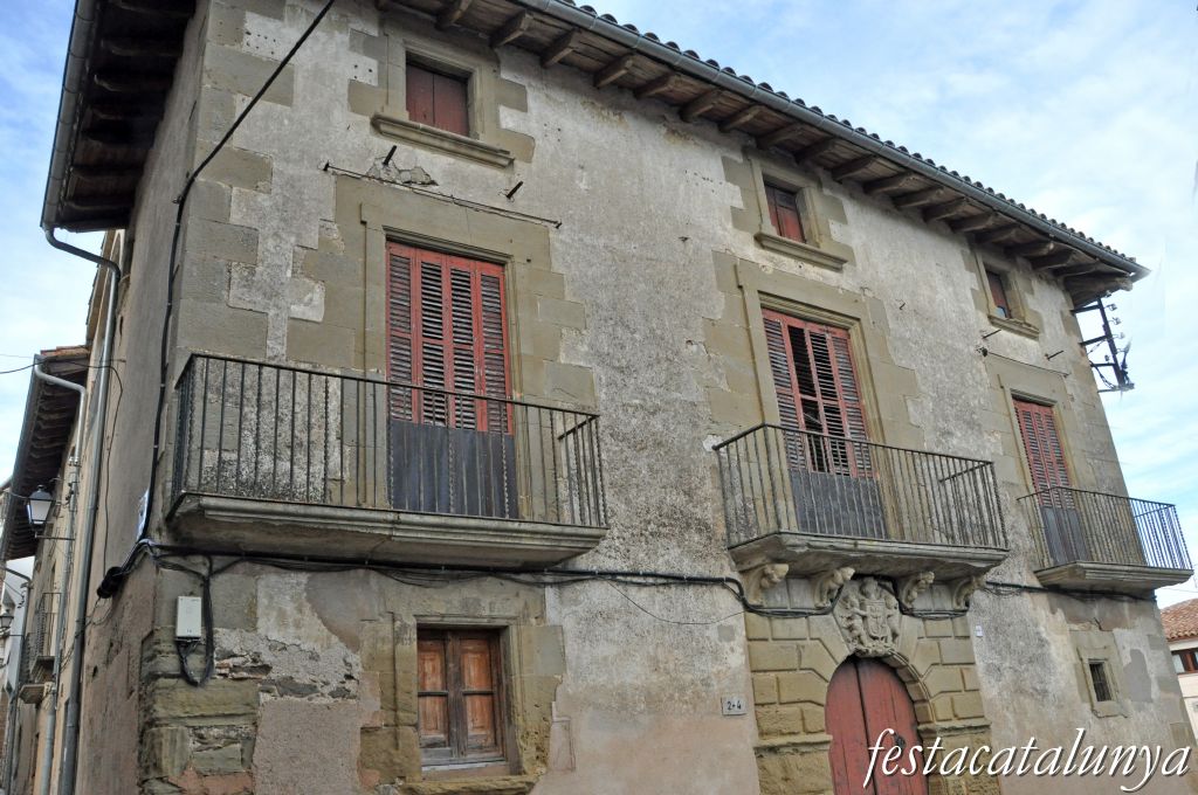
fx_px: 897
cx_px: 599
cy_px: 398
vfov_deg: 47.8
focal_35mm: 27
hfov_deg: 67.4
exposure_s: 1/400
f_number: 10
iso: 1000
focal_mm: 18
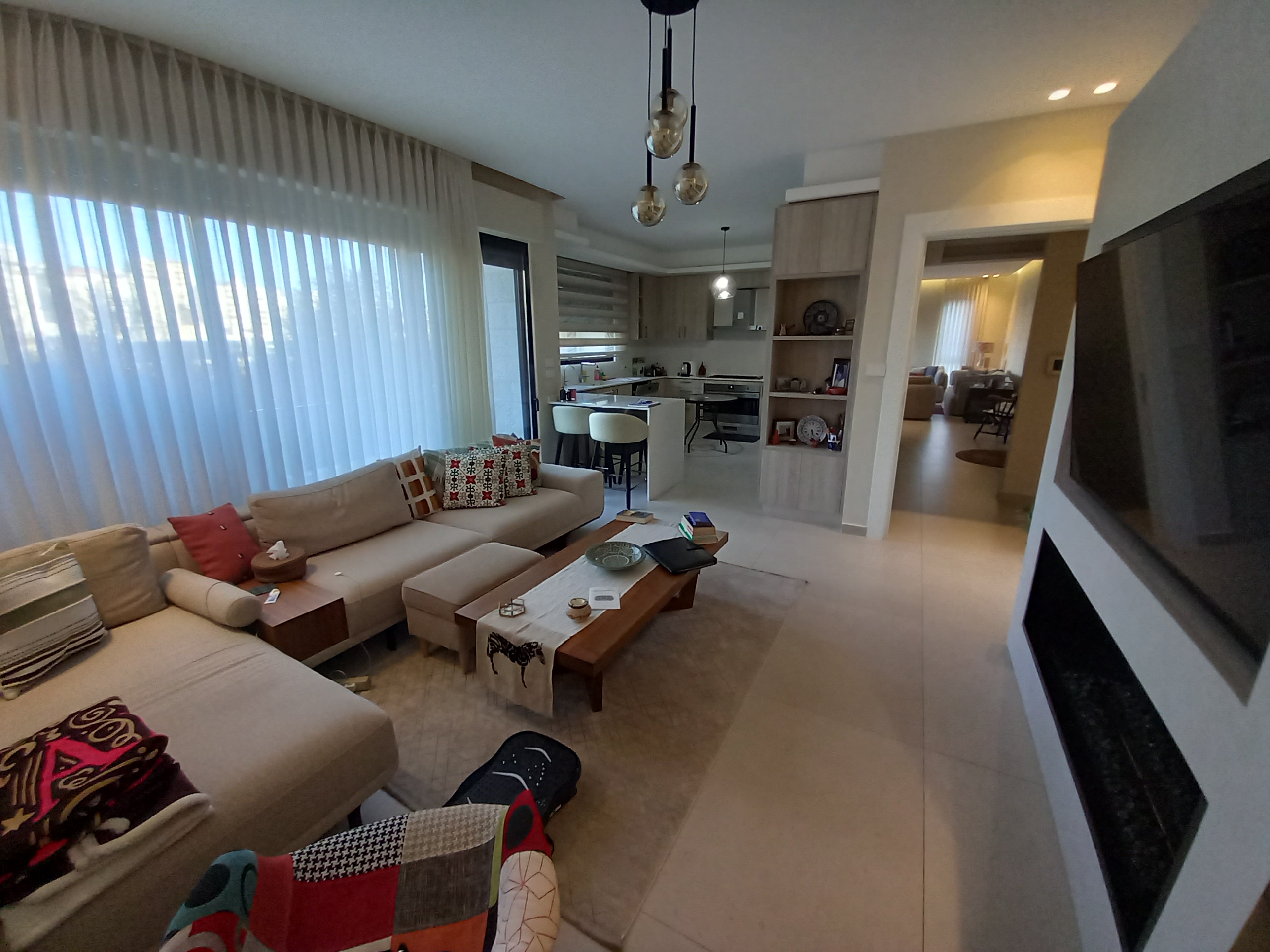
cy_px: 476
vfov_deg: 89.9
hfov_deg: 106.2
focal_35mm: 13
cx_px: 635
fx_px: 477
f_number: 2.2
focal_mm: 1.13
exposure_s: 1/50
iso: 125
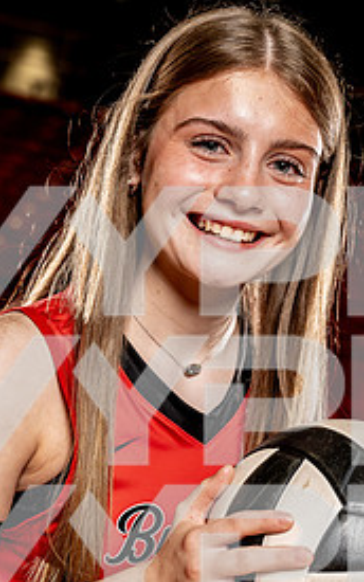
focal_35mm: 85
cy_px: 402
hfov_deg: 15.4
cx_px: 180
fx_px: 1348
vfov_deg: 24.2
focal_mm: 51
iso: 400
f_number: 4
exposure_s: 1/250
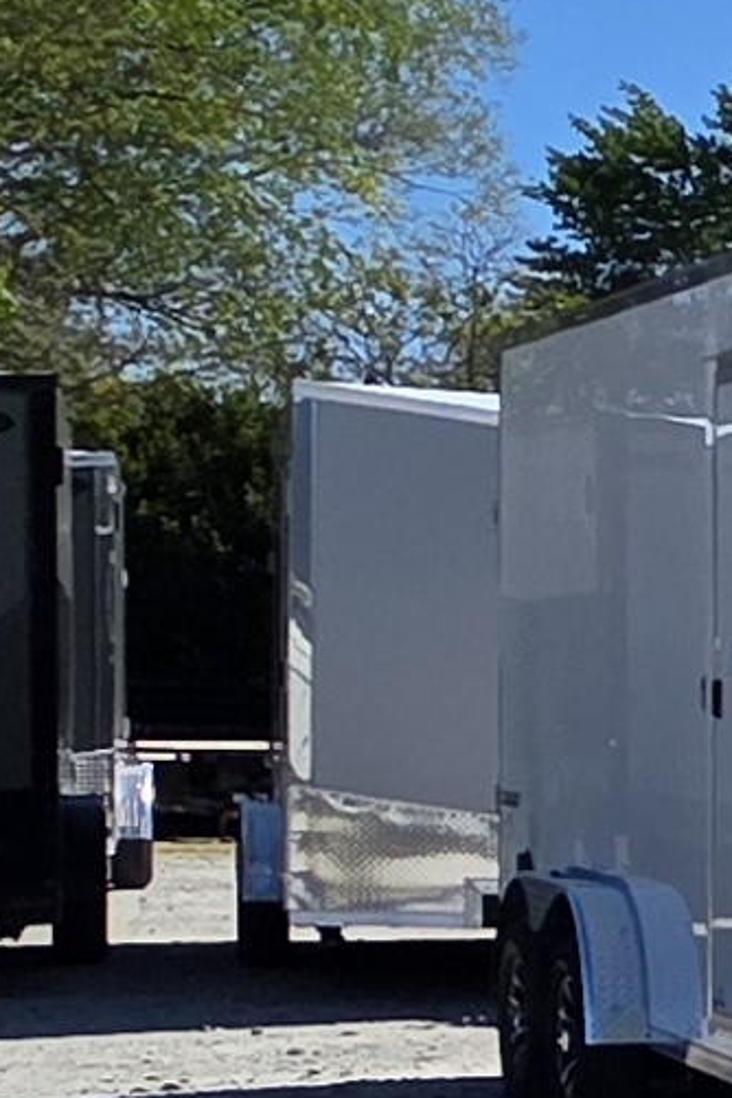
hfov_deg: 7.8
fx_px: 3294
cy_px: 853
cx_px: 2987
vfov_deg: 18.8
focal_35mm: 108
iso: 40
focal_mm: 2.2
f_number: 1.9
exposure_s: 1/3493
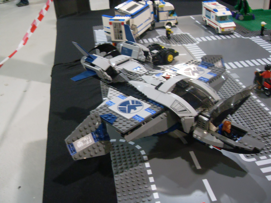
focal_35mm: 37
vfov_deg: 38.7
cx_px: 136
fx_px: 290
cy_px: 102
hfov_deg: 50.1
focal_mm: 6.3
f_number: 2.8
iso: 200
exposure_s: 1/10
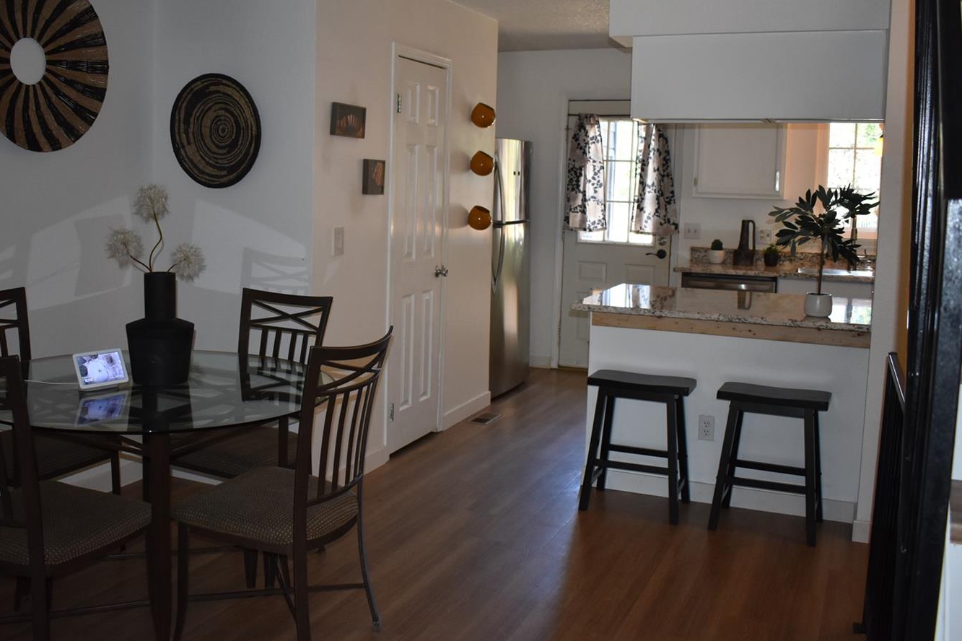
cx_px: 414
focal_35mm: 36
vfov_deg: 36.8
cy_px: 280
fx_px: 962
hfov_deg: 53.0
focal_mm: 20
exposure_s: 1/125
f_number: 3.5
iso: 800
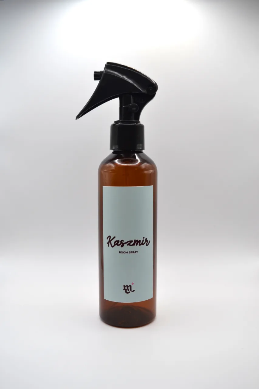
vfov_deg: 55.1
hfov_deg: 38.4
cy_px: 194
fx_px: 372
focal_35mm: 34
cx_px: 130
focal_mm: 23
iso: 100
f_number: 5.6
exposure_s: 1/60
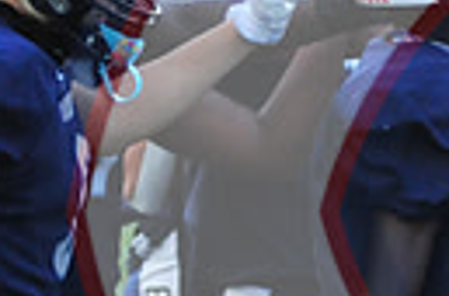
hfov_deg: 3.8
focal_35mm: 541
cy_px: 211
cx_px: 794
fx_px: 6723
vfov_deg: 2.5
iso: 1600
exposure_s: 1/3200
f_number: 2.8
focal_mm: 80
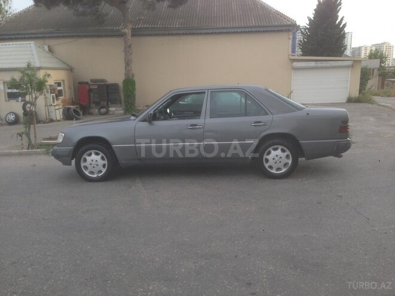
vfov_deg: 42.9
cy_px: 148
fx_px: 377
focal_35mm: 33
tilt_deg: -14.6
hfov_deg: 55.4
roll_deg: -1.8
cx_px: 198
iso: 50
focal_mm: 4.12
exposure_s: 1/185
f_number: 2.4
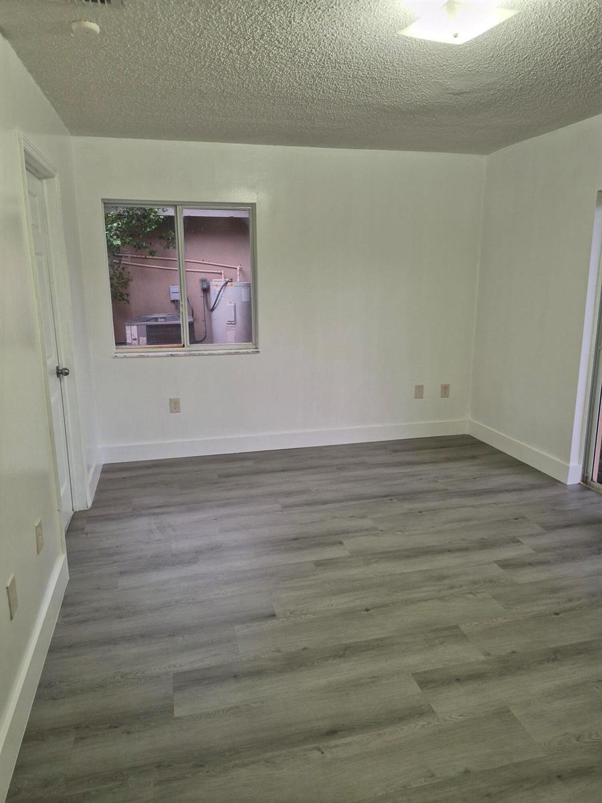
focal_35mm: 23
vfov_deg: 73.9
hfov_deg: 58.9
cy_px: 402
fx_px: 533
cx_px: 301
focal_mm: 5.4
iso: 320
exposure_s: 1/120
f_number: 1.8
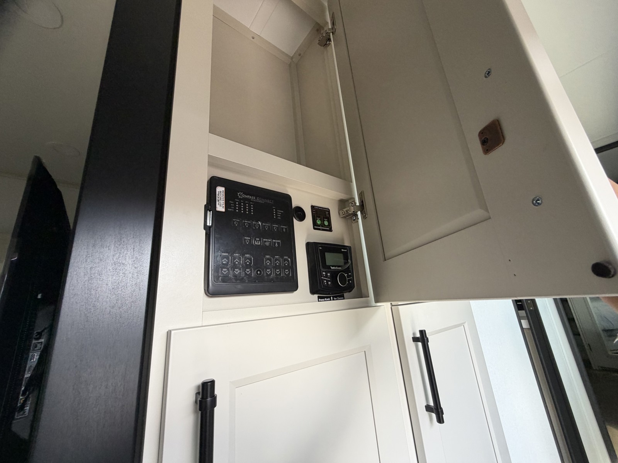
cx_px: 309
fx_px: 250
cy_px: 232
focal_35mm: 14
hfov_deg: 102.1
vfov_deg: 85.7
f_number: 2.2
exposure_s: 1/121
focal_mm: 2.22
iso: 125
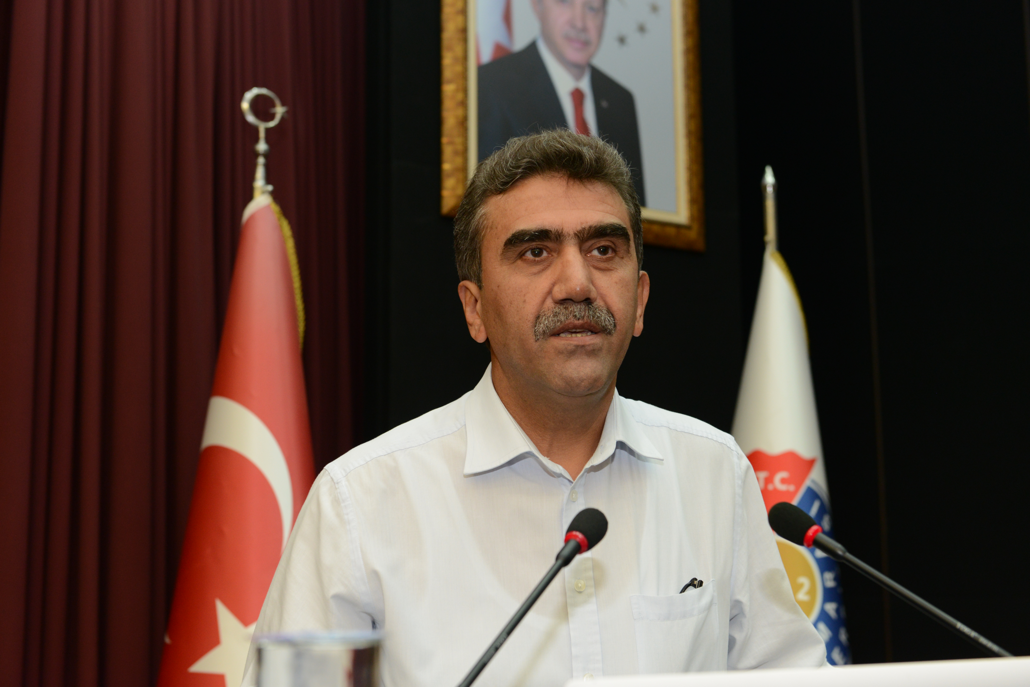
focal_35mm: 50
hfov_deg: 39.6
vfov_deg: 27.0
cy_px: 344
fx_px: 1430
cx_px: 515
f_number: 4.5
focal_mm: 50
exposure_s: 1/100
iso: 1250
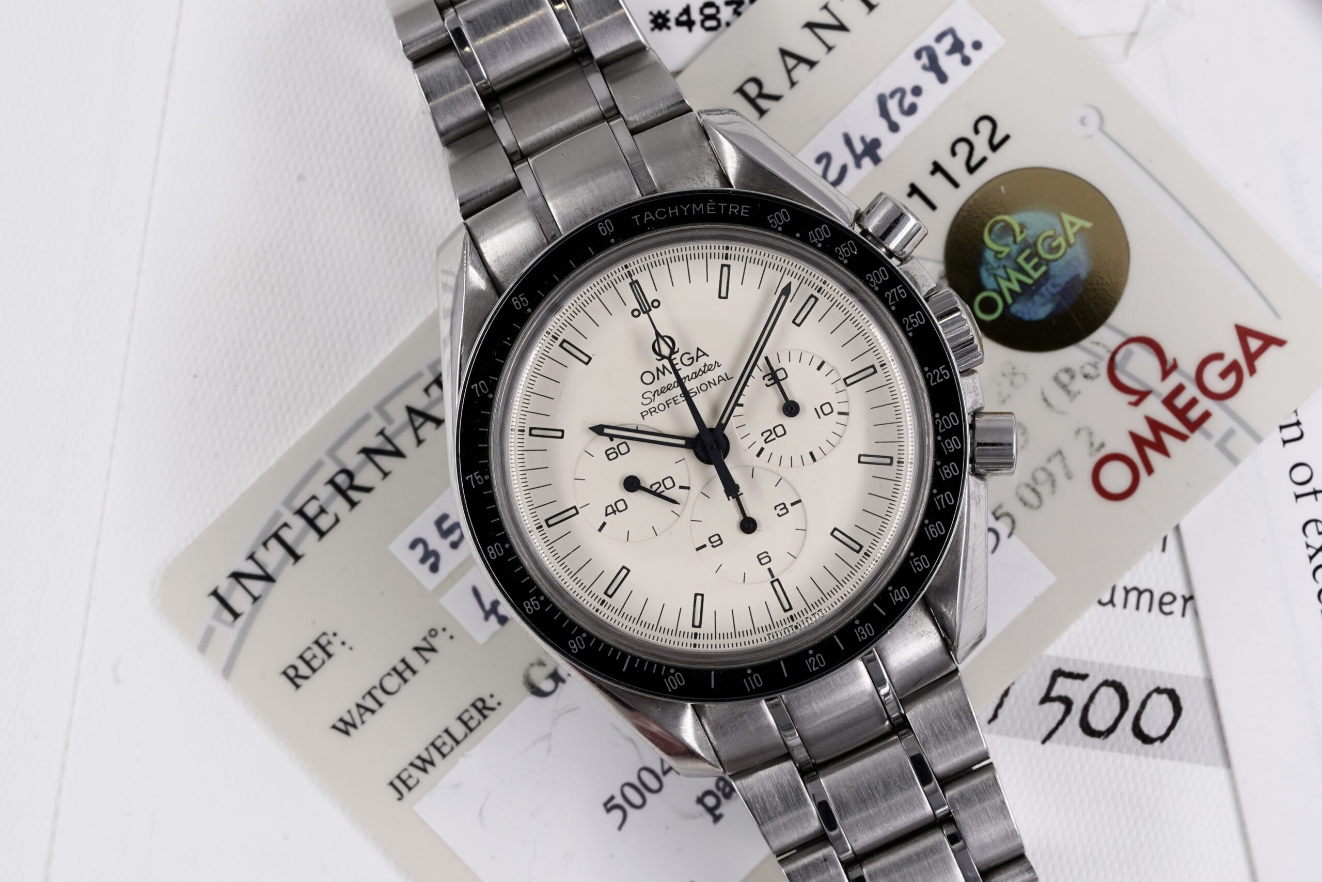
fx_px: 3305
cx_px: 661
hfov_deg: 22.6
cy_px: 441
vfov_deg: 15.2
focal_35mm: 90
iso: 200
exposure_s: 1/30
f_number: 14
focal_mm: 90
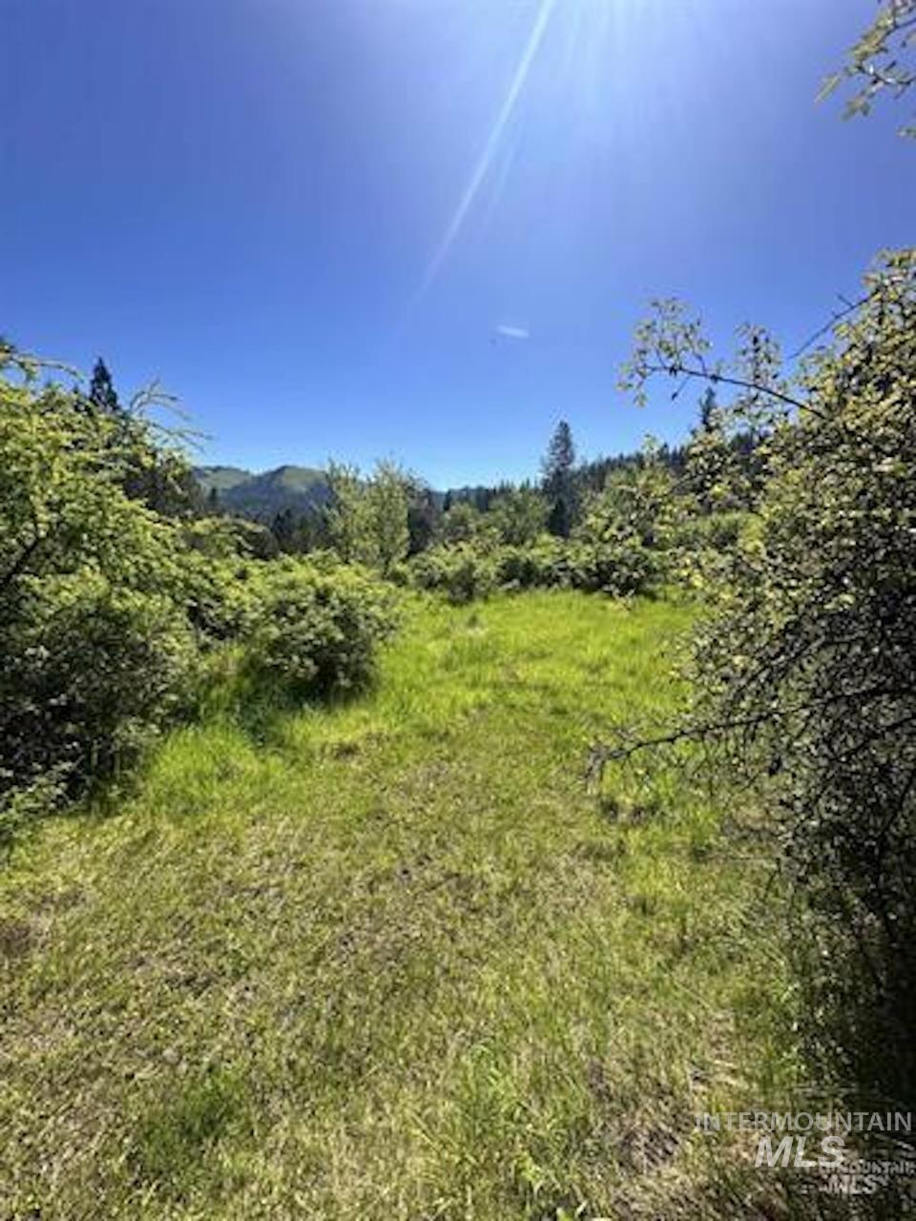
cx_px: 458
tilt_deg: -7.9
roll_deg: -2.2
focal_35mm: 14
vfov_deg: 102.1
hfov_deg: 85.7
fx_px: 494
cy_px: 610
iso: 50
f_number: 2.2
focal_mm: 2.22
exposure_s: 1/1770
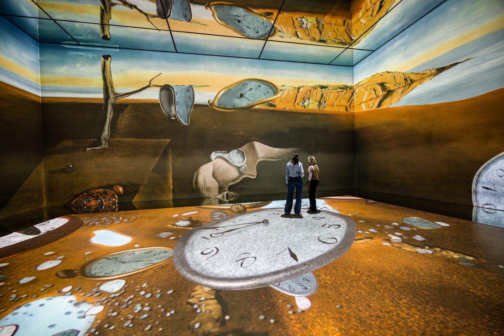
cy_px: 168
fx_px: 196
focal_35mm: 14
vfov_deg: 81.2
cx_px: 252
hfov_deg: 104.3
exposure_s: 1/30
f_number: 2.8
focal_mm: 14
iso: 500
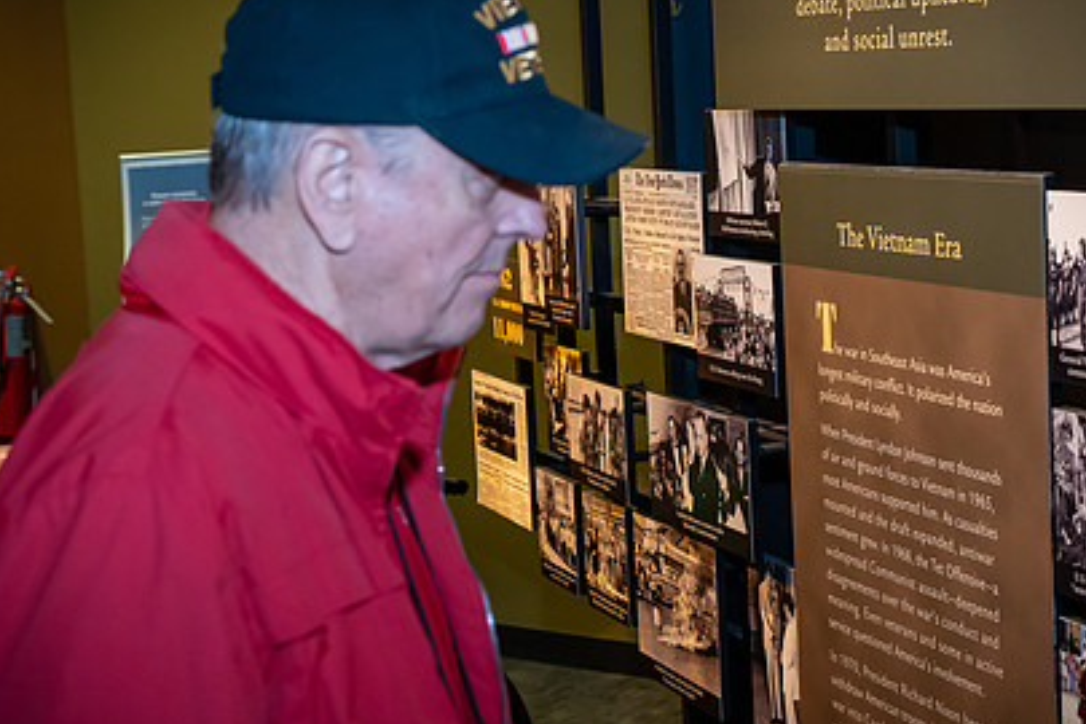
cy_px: 375
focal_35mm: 73
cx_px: 598
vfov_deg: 18.7
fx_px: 2202
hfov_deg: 27.7
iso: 5600
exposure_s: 1/50
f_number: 5.6
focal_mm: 51
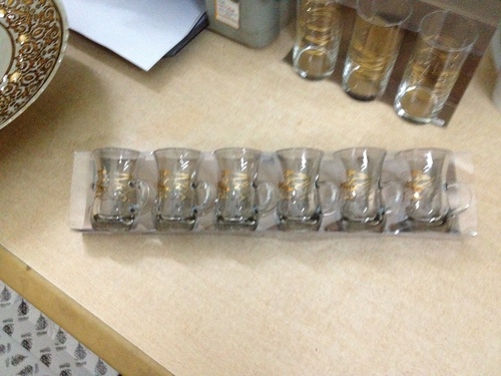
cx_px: 250
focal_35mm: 35
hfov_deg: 52.6
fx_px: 507
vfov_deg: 40.7
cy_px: 188
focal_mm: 4.28
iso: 800
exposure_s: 1/17
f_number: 2.4
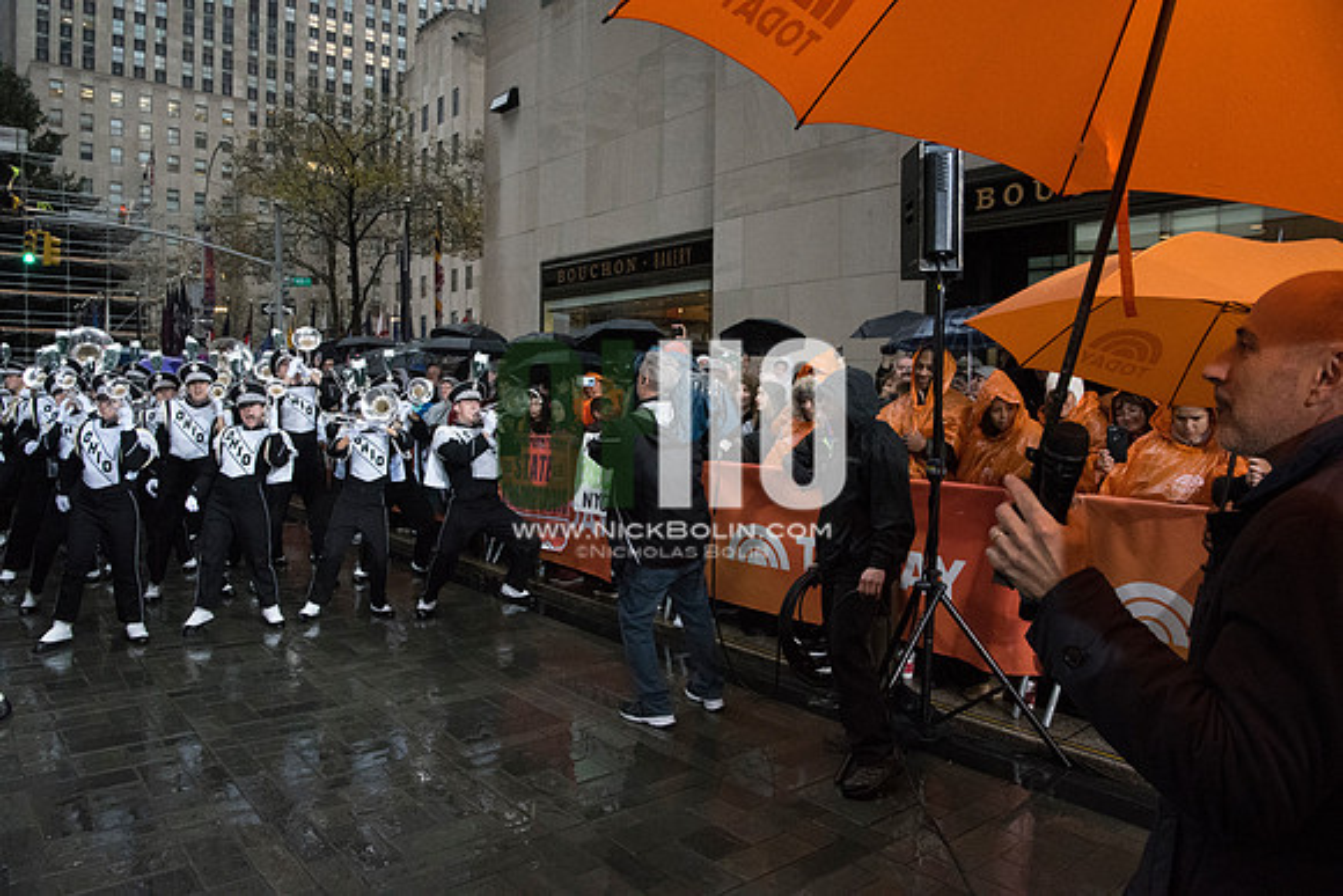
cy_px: 448
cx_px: 672
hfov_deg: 73.7
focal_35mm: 24
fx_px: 896
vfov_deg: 53.2
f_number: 10
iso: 10000
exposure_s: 1/400
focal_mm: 24
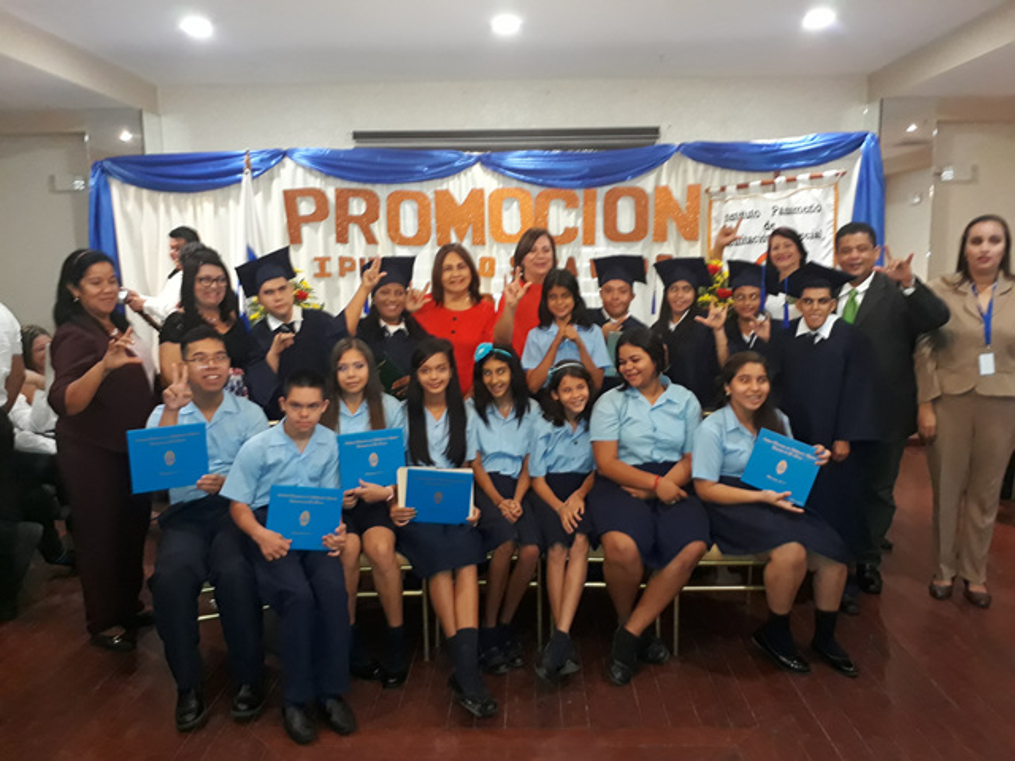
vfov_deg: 51.4
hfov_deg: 65.3
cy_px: 380
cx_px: 508
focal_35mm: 27
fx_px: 792
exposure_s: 1/15
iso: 250
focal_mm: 3.6
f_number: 1.9
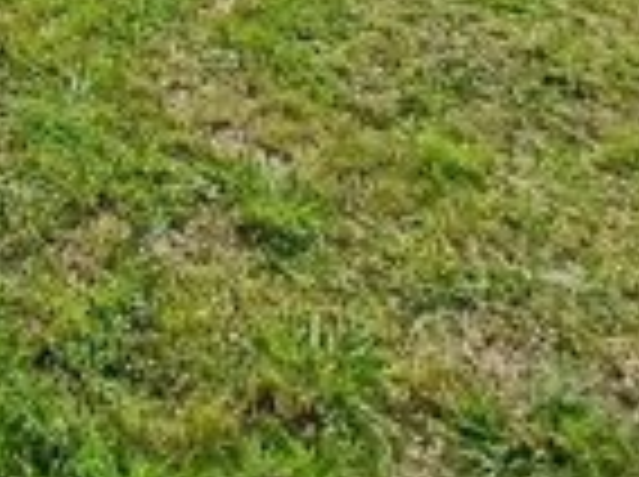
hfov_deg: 23.5
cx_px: -128
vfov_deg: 15.3
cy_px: -495
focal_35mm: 76
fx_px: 1401
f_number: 2.2
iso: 50
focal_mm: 1.4
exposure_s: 1/2994
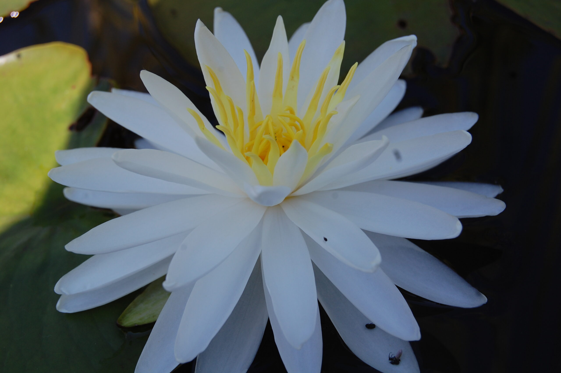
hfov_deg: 31.9
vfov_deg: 21.5
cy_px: 186
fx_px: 981
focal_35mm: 63
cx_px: 280
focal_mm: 42
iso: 200
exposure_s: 1/320
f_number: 9
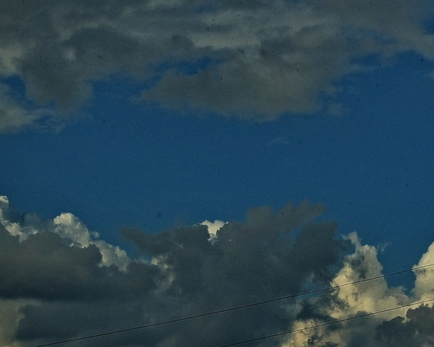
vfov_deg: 10.1
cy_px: 353
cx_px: -72
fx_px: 1952
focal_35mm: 152
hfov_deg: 12.4
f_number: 5.6
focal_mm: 27
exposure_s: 1/1700
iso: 640
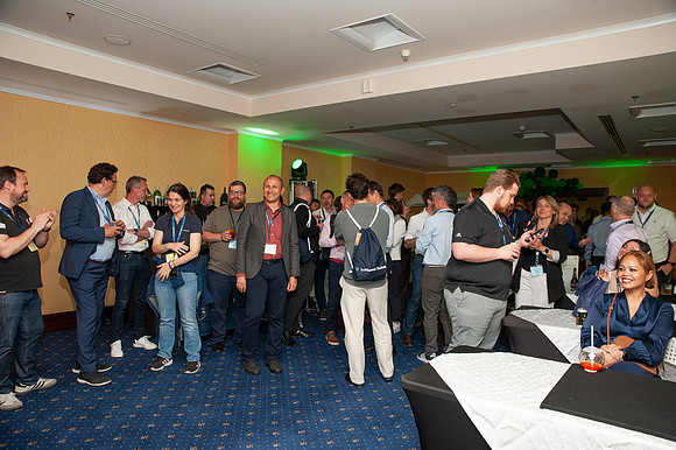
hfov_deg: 73.8
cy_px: 225
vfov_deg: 53.1
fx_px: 450
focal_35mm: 24
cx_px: 338
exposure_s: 1/160
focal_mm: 24
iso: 400
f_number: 5
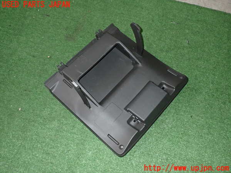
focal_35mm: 30
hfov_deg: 60.0
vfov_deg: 46.8
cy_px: 86
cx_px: 116
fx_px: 200
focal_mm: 5.4
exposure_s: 1/30
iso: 400
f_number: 6.3
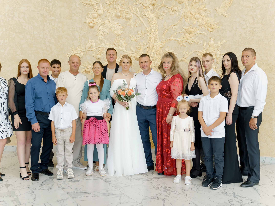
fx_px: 334
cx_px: 136
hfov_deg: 44.8
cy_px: 102
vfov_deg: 34.3
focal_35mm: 42
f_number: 2
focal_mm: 35
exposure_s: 1/320
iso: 160
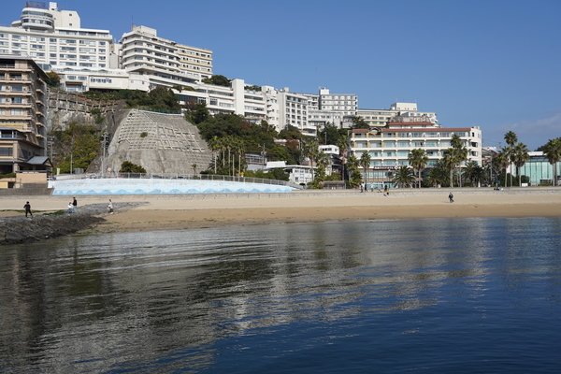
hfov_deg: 55.8
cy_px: 187
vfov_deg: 38.9
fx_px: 530
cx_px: 280
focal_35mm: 34
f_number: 8
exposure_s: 1/500
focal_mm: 34
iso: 100
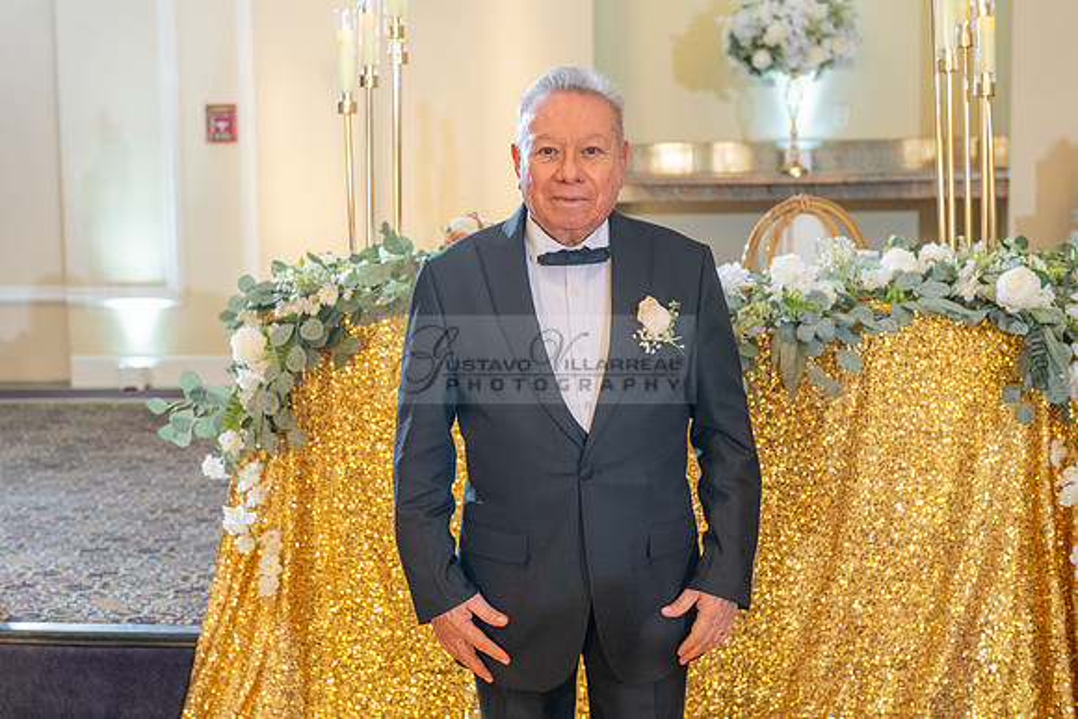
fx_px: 1734
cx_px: 521
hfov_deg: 34.5
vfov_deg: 23.4
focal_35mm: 58
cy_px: 353
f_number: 4
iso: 800
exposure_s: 1/80
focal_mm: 52
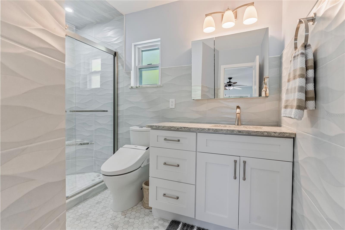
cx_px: 172
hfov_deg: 93.3
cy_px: 115
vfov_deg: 70.5
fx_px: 163
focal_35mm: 17
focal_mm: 17
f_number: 8
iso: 100
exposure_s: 1/1.67
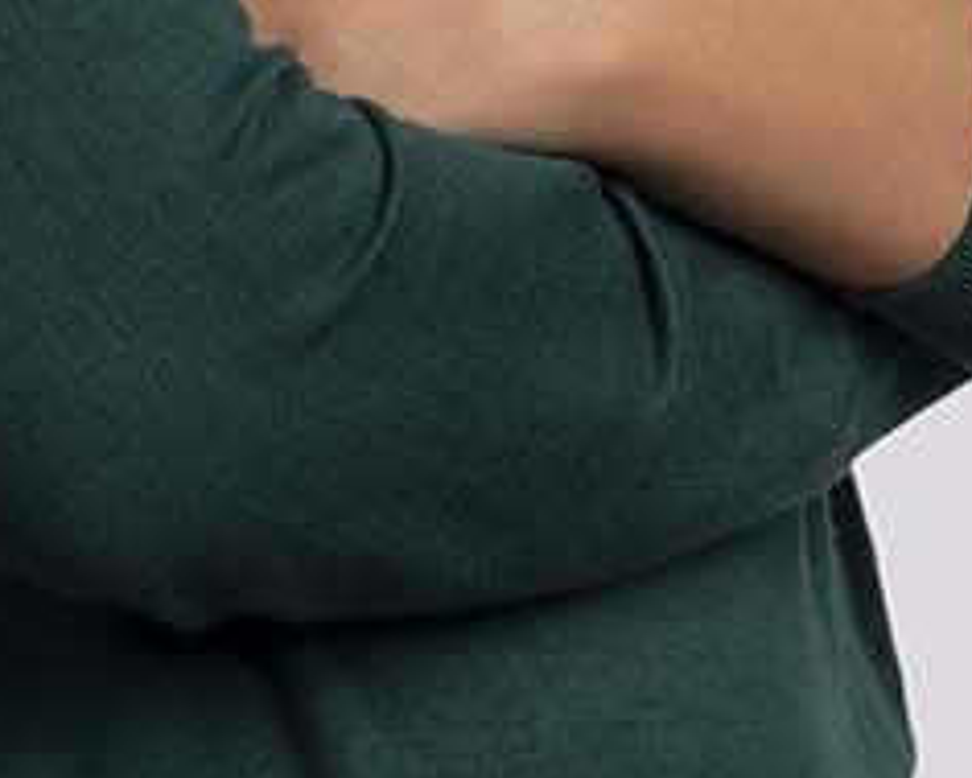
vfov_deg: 2.6
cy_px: -300
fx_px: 17268
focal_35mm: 600
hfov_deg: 3.2
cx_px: 140
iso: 125
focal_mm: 105
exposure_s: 1/250
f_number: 10
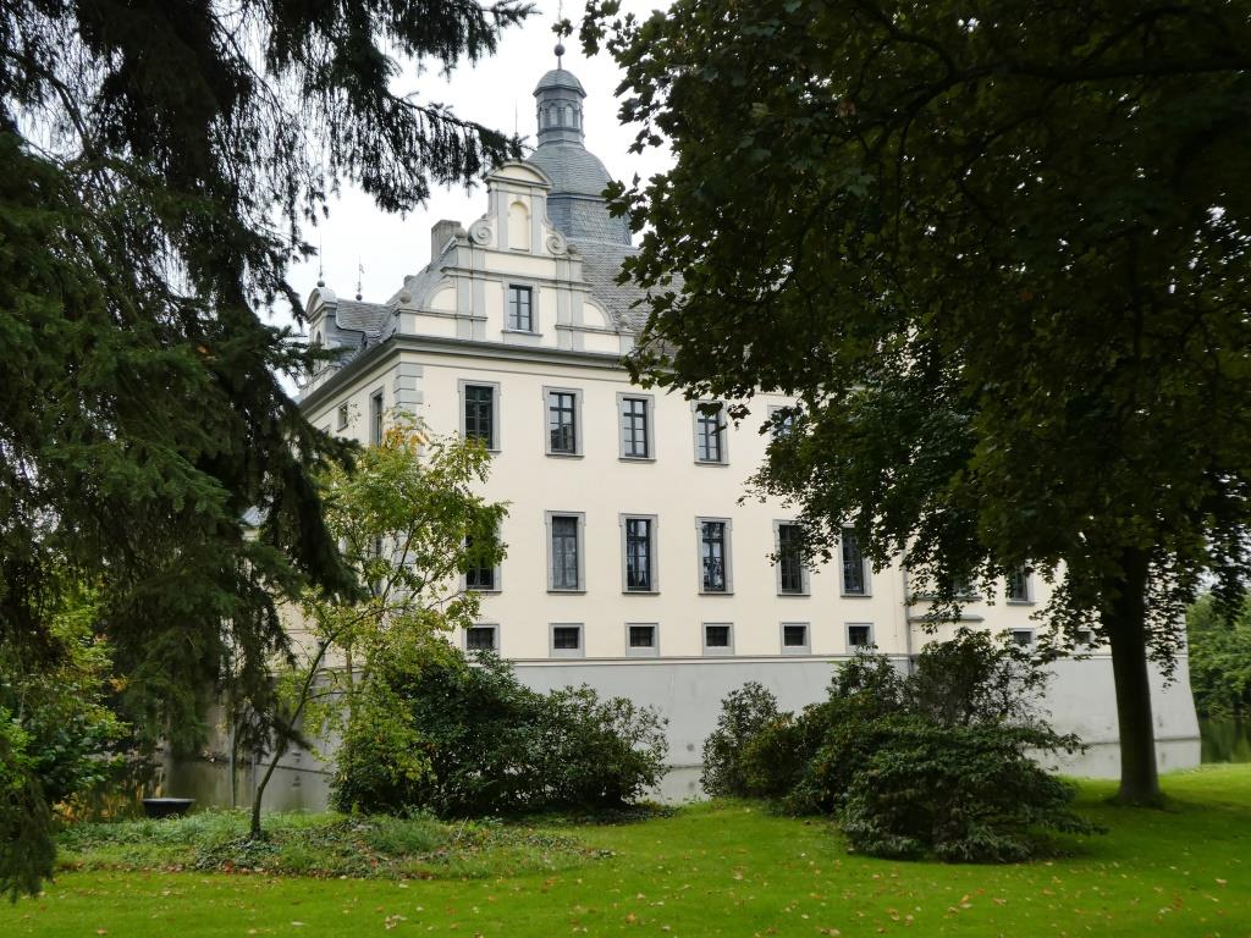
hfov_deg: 50.1
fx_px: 1337
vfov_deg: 38.7
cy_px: 469
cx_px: 626
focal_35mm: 37
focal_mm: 6.7
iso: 80
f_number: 3.7
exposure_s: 1/250
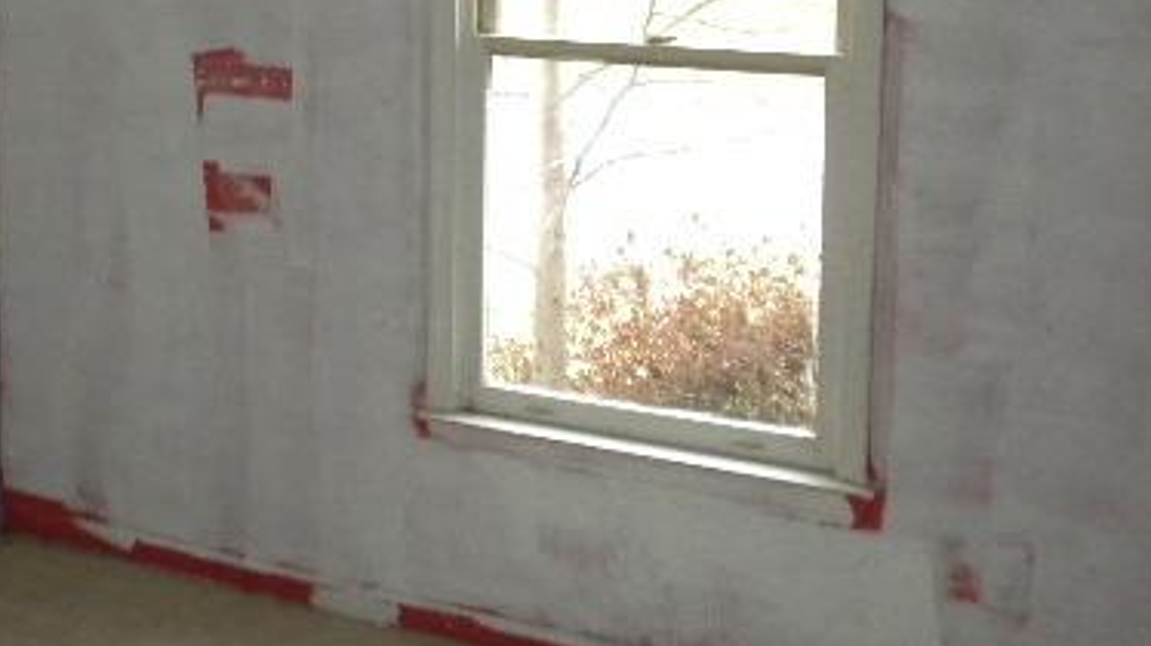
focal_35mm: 69
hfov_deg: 30.0
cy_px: 62
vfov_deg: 17.2
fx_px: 2105
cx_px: 259
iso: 400
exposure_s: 1/34
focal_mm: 6.6
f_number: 3.5
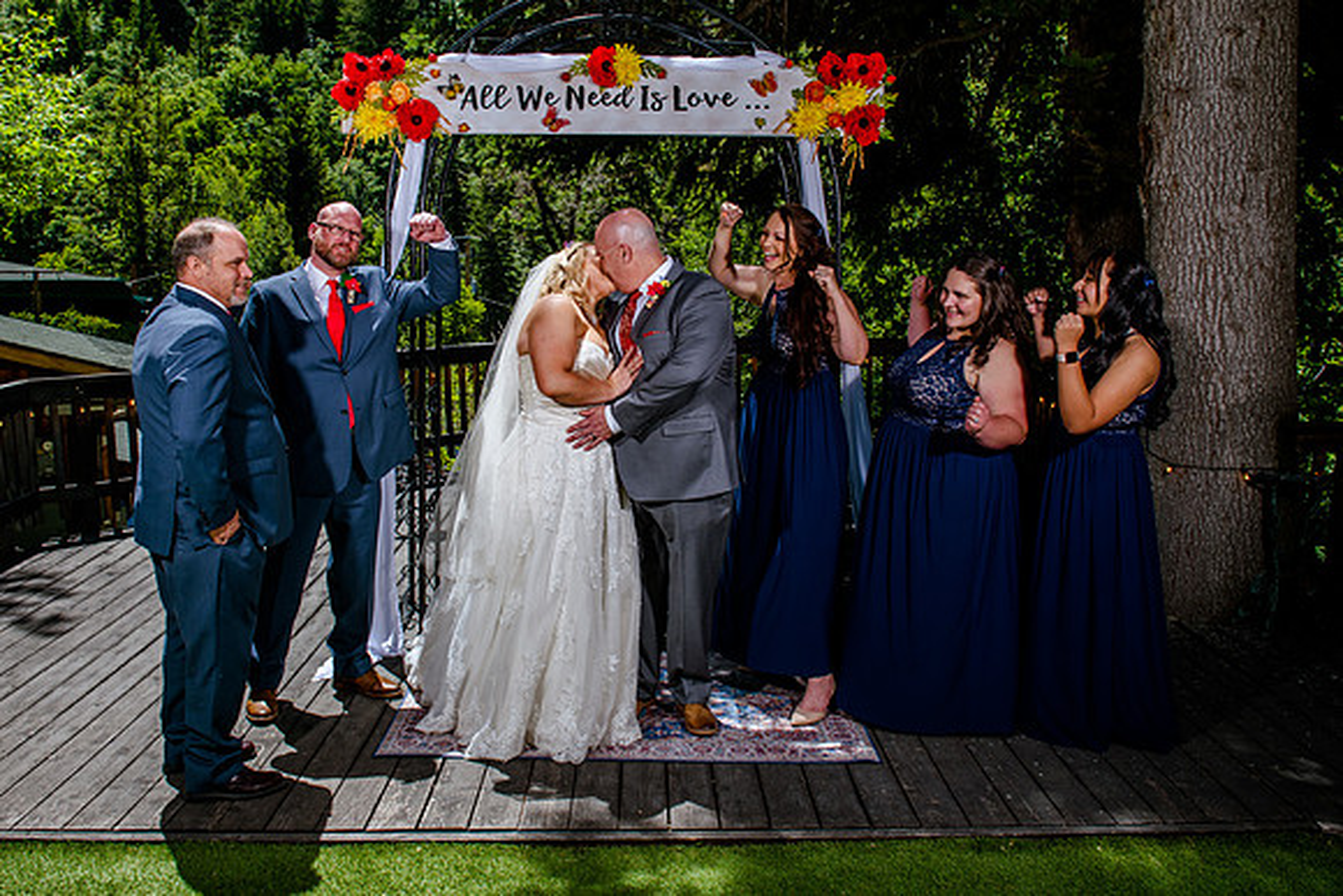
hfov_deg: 60.9
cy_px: 379
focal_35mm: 31
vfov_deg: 42.8
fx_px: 1141
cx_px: 615
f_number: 8
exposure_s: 1/400
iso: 160
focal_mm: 24
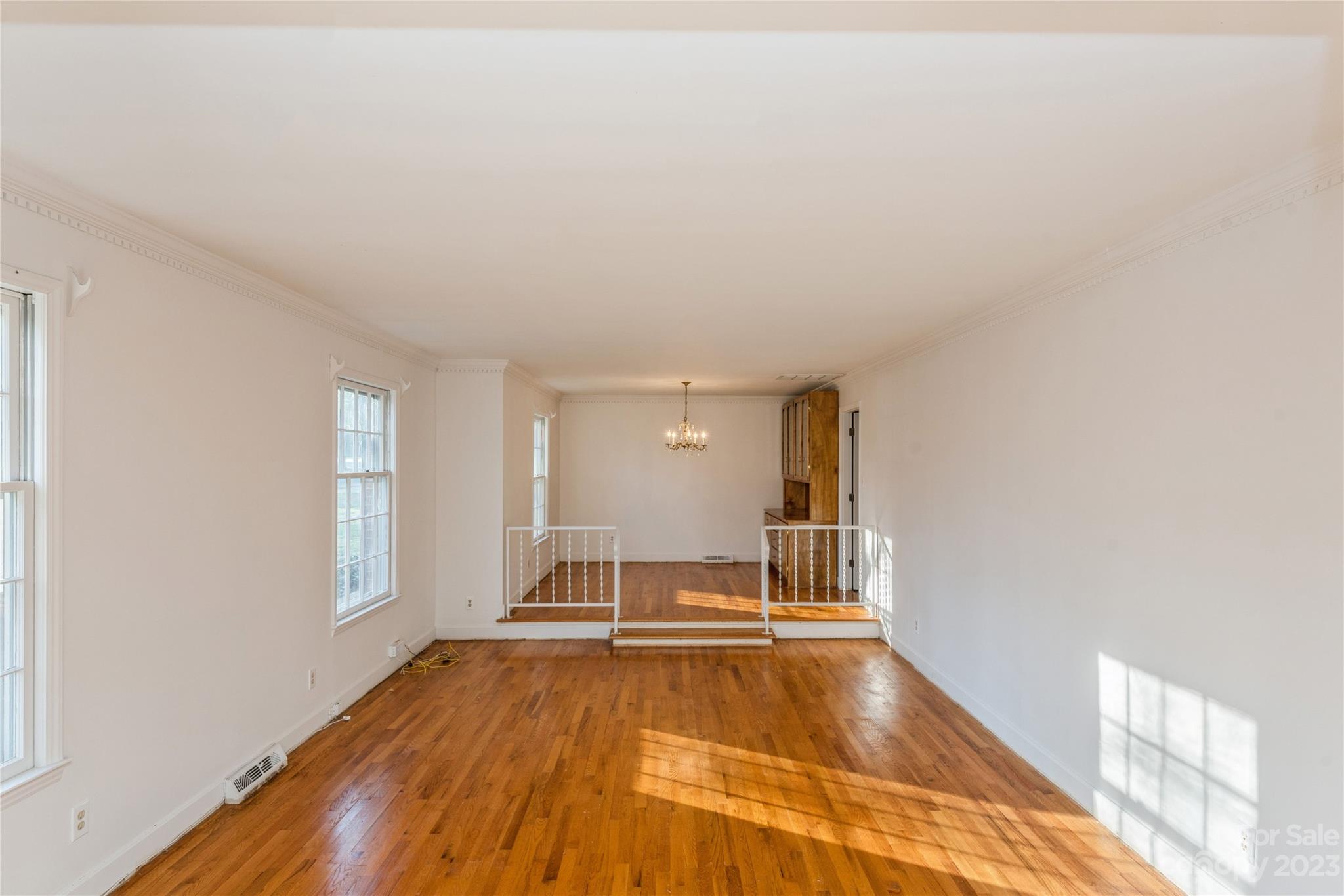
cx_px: 672
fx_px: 709
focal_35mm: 19
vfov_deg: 64.6
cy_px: 448
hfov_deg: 86.9
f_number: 8
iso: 320
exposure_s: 1/40
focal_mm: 19
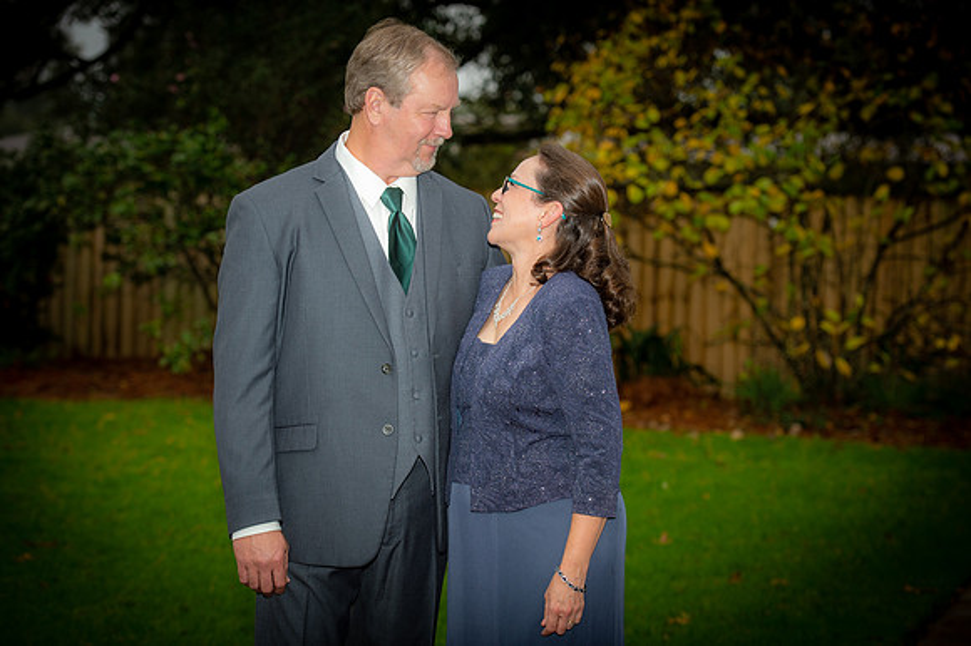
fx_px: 2480
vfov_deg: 14.8
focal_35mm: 92
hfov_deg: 22.2
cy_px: 323
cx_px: 486
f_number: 4.5
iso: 200
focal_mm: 92
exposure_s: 1/200
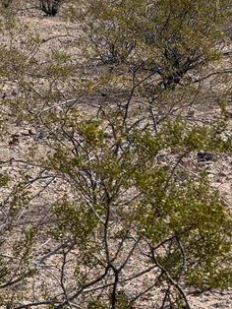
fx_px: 2350
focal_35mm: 263
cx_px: 170
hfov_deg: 5.6
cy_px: 17
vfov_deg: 7.5
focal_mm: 15.66
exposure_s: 1/1650
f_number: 2.8
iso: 50
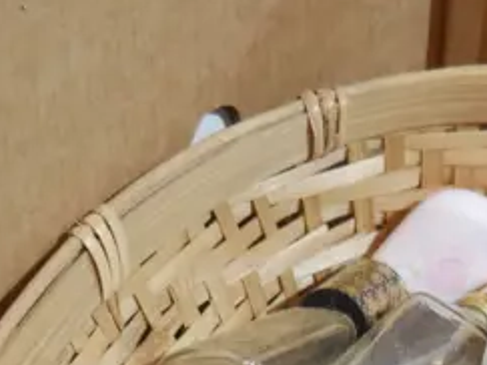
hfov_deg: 16.5
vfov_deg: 11.5
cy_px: 699
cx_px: 403
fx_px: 1659
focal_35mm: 118
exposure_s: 1/60
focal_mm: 14
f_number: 3.5
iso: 1000
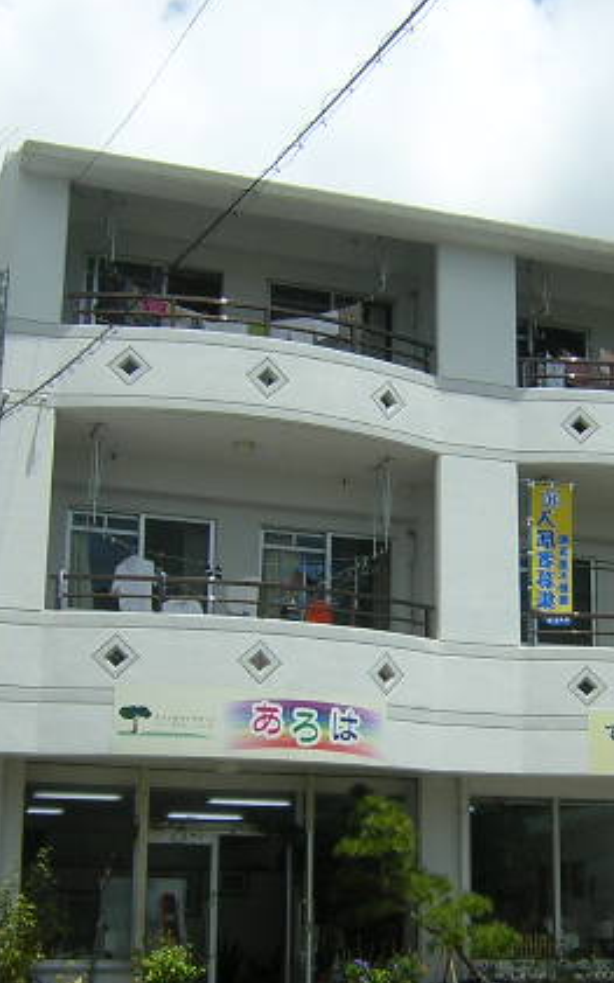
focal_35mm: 58
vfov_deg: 35.1
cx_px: 504
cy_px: 516
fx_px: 1553
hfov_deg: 22.0
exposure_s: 1/451
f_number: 5.2
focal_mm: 4.7
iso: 100
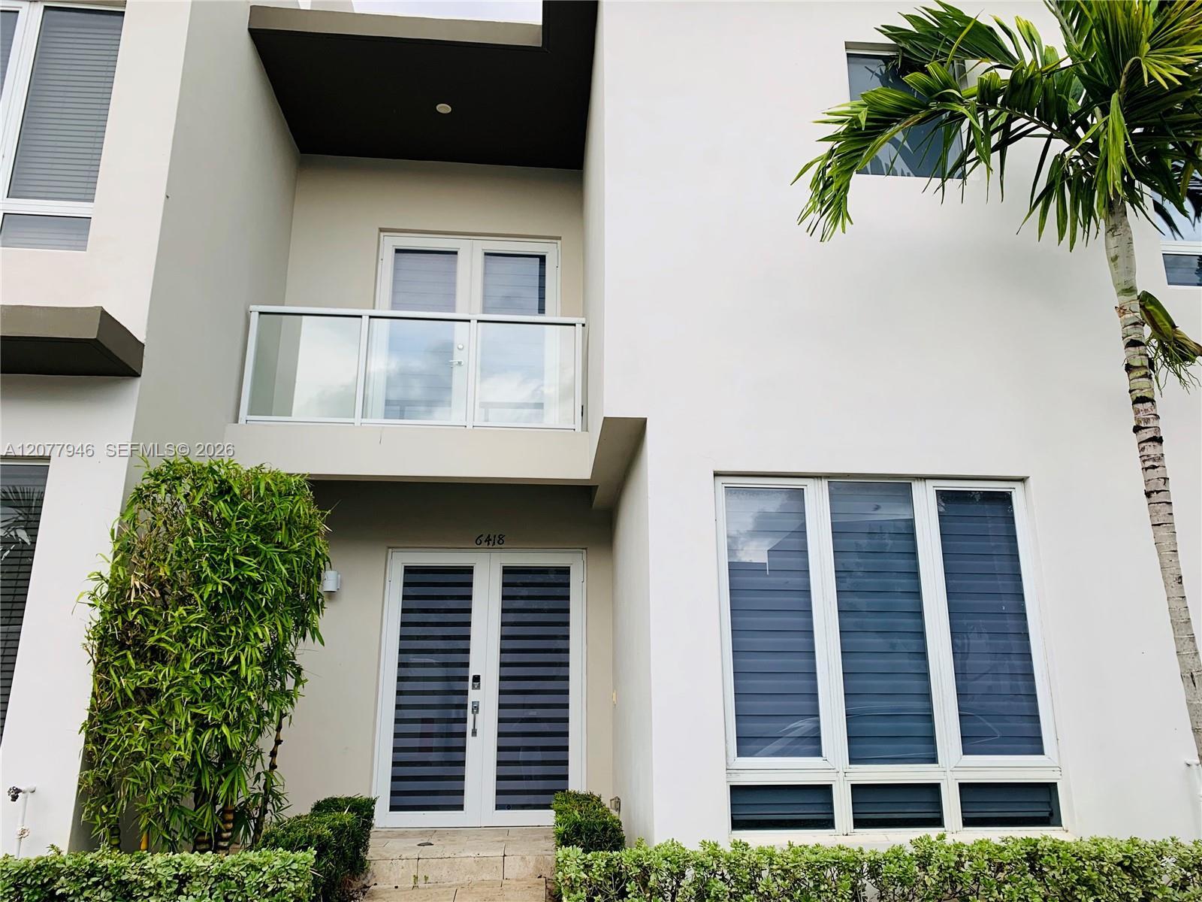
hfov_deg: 67.3
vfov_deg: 53.1
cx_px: 601
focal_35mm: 26
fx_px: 903
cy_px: 451
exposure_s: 1/121
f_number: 1.8
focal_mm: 4.25
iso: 25
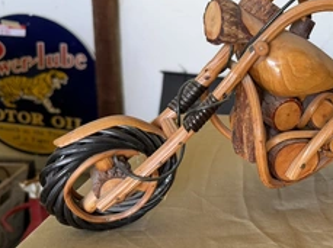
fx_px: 403
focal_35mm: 42
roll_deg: -2.7
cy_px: 119
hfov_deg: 42.2
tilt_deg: -14.2
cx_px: 282
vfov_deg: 34.3
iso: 200
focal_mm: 6.76
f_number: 1.78
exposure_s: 1/109
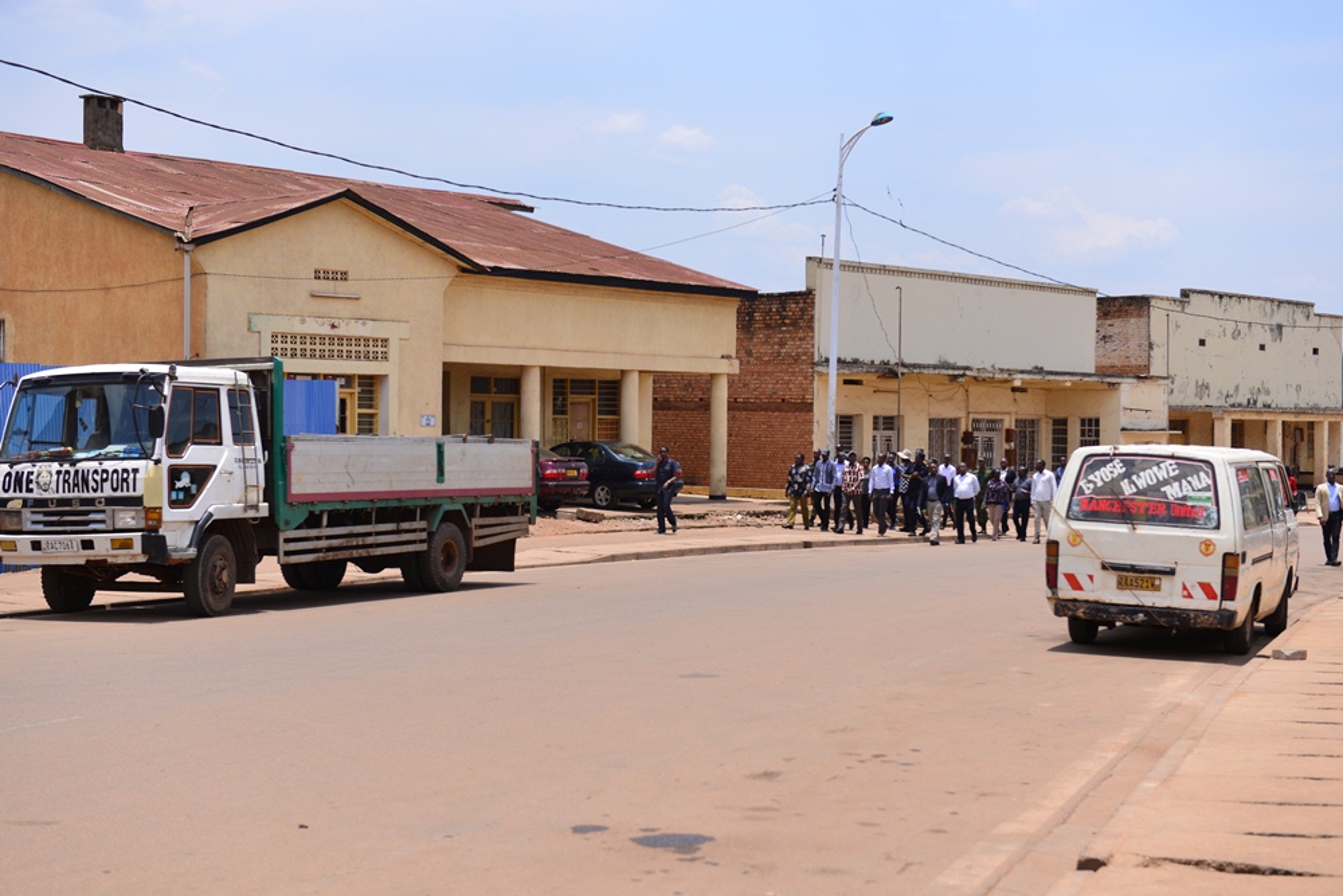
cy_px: 448
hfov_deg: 35.6
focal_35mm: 56
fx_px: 2089
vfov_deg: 24.2
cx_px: 672
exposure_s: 1/500
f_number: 4.5
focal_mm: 56
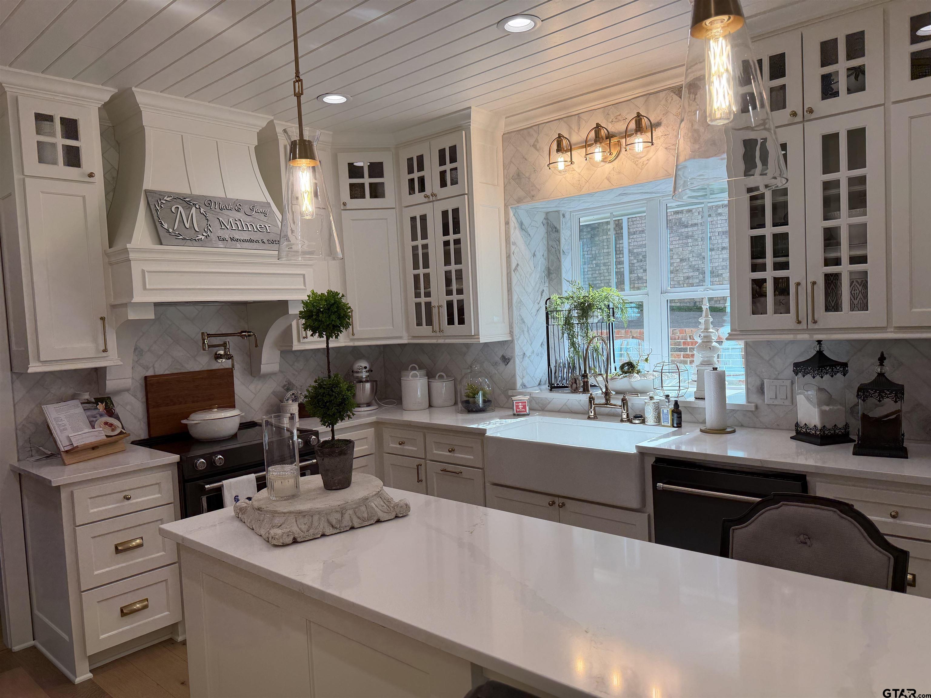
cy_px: 349
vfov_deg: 56.8
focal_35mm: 24
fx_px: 645
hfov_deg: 71.6
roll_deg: +3.1
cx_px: 466
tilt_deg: -3.3
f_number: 1.78
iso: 80
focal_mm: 6.76
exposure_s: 1/355
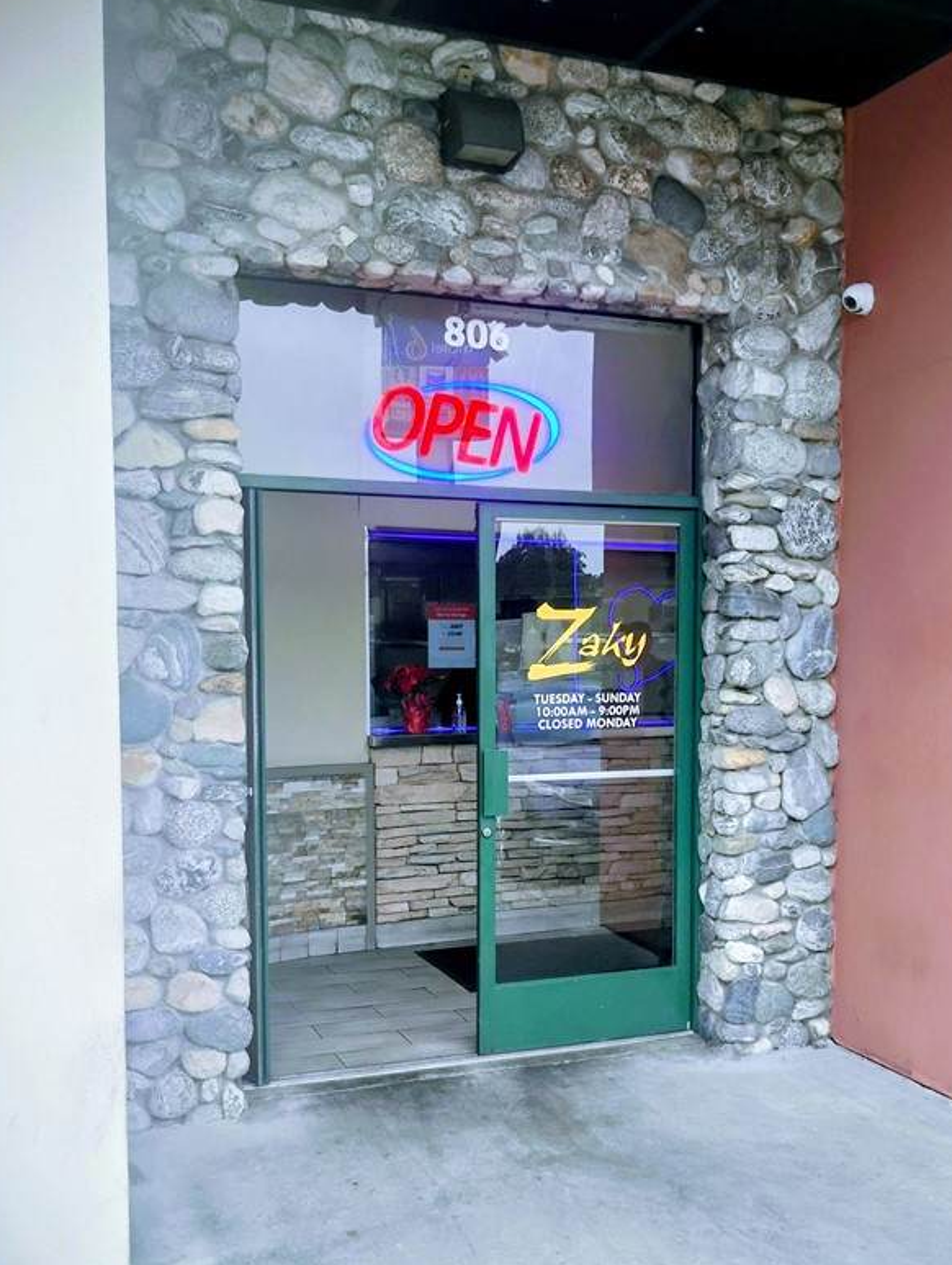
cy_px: 731
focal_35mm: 37
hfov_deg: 38.6
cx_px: 583
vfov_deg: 49.9
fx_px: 1353
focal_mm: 4.26
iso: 100
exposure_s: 1/148
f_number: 1.8
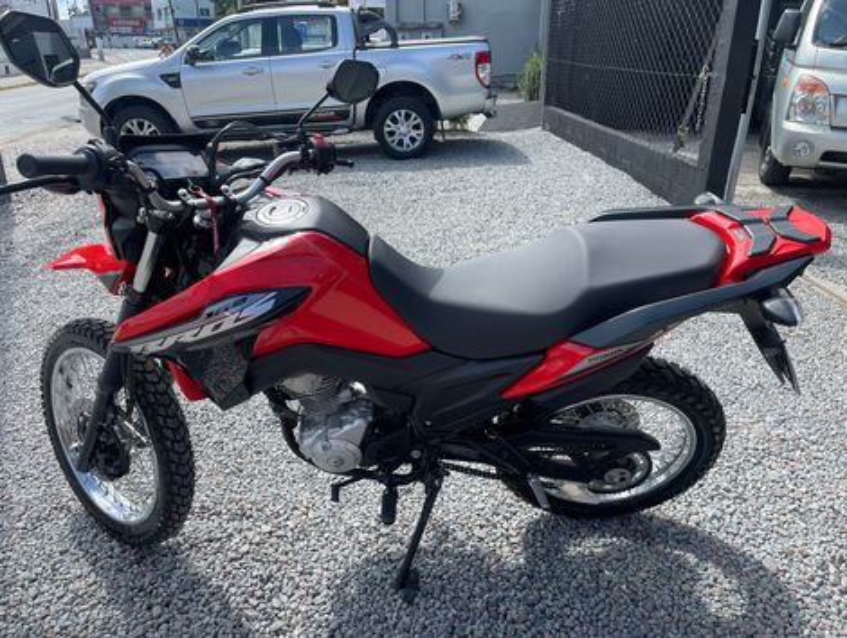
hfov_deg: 69.3
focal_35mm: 25
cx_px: 424
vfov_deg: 55.0
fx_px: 613
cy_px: 319
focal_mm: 5.1
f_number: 1.6
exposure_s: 1/1493
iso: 32
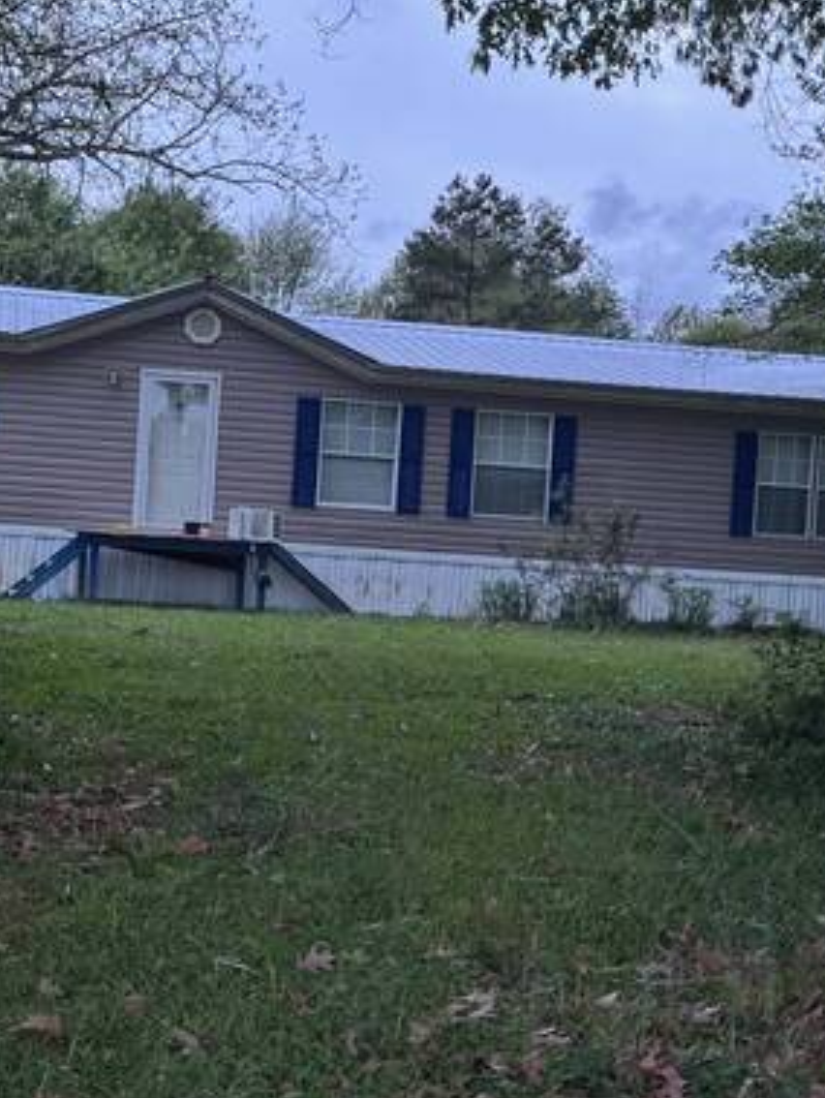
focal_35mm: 65
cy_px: 552
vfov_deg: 29.8
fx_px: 2063
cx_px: 357
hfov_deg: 22.6
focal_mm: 6.76
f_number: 1.78
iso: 640
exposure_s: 1/30
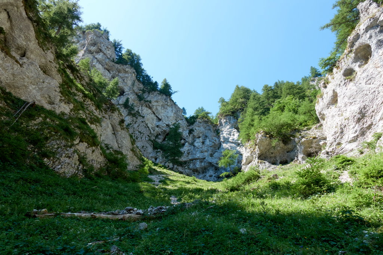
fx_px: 255
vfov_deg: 53.1
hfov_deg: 73.7
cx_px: 192
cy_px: 128
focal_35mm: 24
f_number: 5.6
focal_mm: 8.8
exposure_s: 1/200
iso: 125
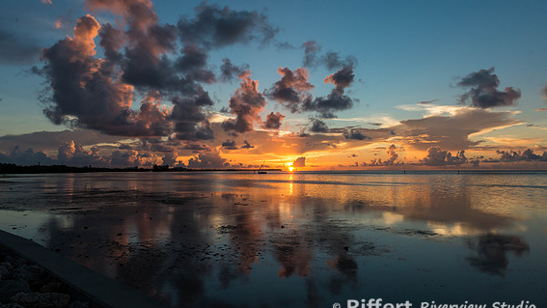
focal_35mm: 26
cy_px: 138
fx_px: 377
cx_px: 268
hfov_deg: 71.9
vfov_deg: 44.3
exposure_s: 1/125
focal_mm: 24
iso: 400
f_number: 13
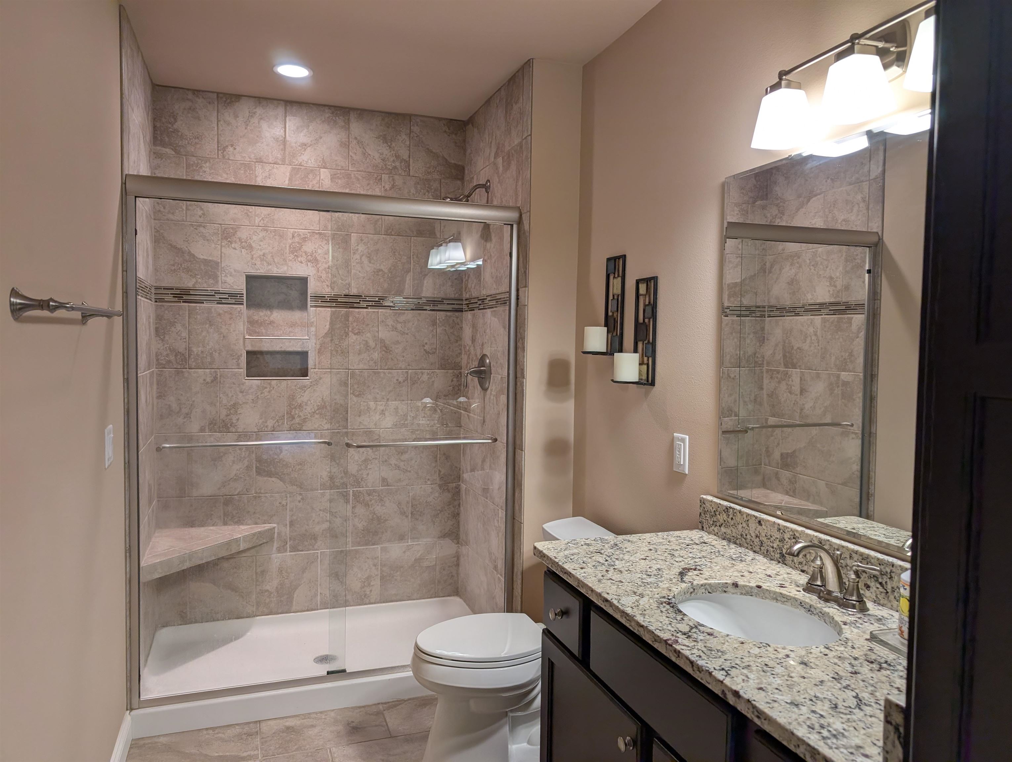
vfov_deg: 56.9
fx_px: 703
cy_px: 381
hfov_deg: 71.5
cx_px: 506
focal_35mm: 24
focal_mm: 6.9
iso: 156
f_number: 1.68
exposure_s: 1/120
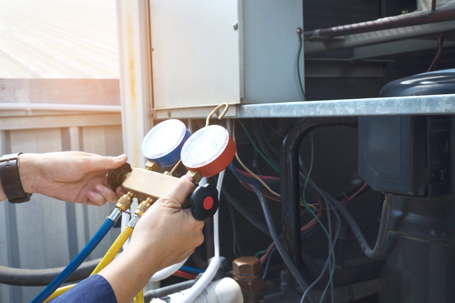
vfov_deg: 31.9
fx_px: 531
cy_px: 152
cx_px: 228
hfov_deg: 46.4
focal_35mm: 42
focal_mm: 27.7
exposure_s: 1/400
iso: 200
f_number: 7.1
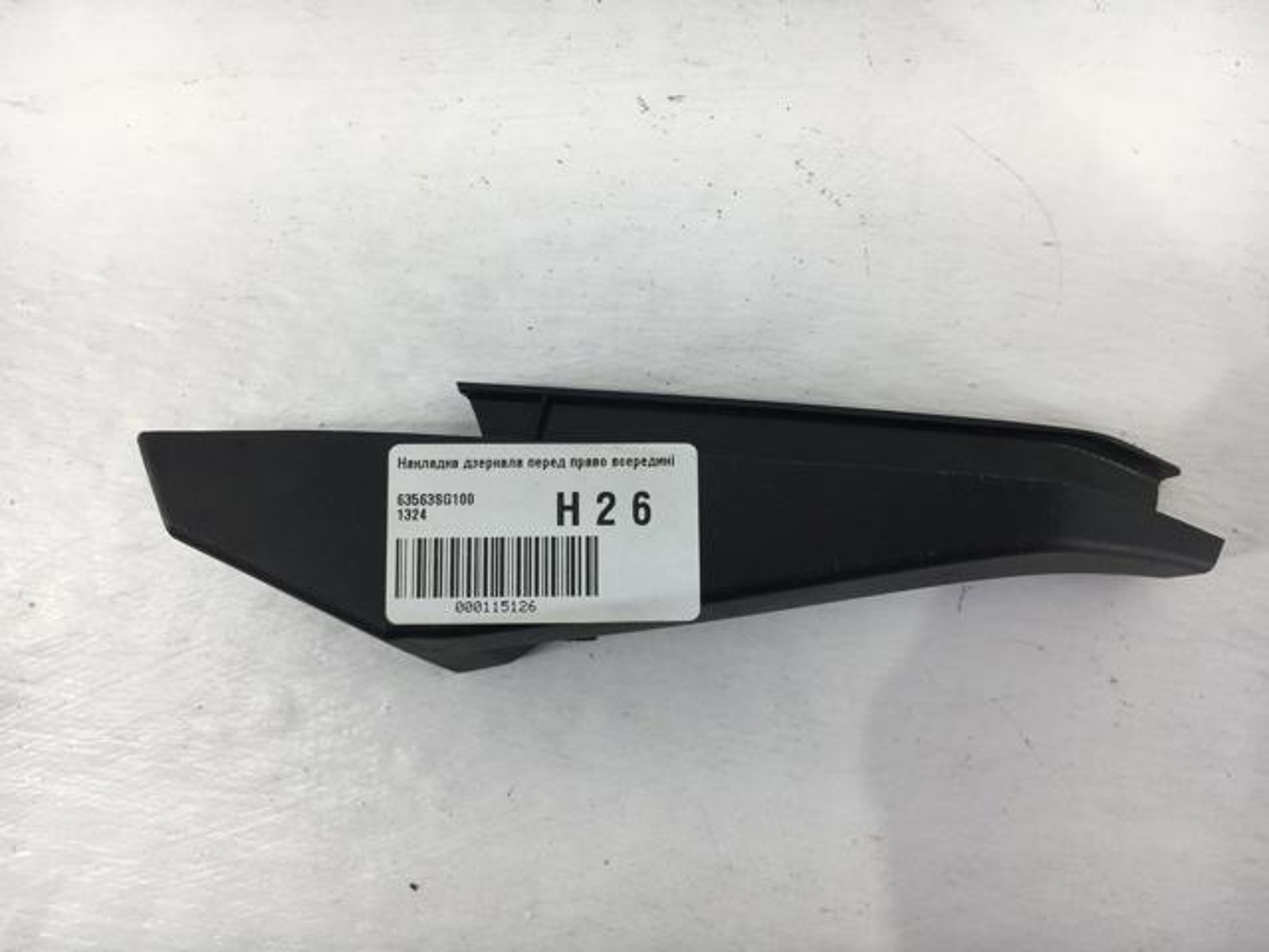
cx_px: 634
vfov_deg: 48.2
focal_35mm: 29
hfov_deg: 61.7
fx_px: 1063
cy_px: 476
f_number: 2.2
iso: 25
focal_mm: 4.15
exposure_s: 1/50
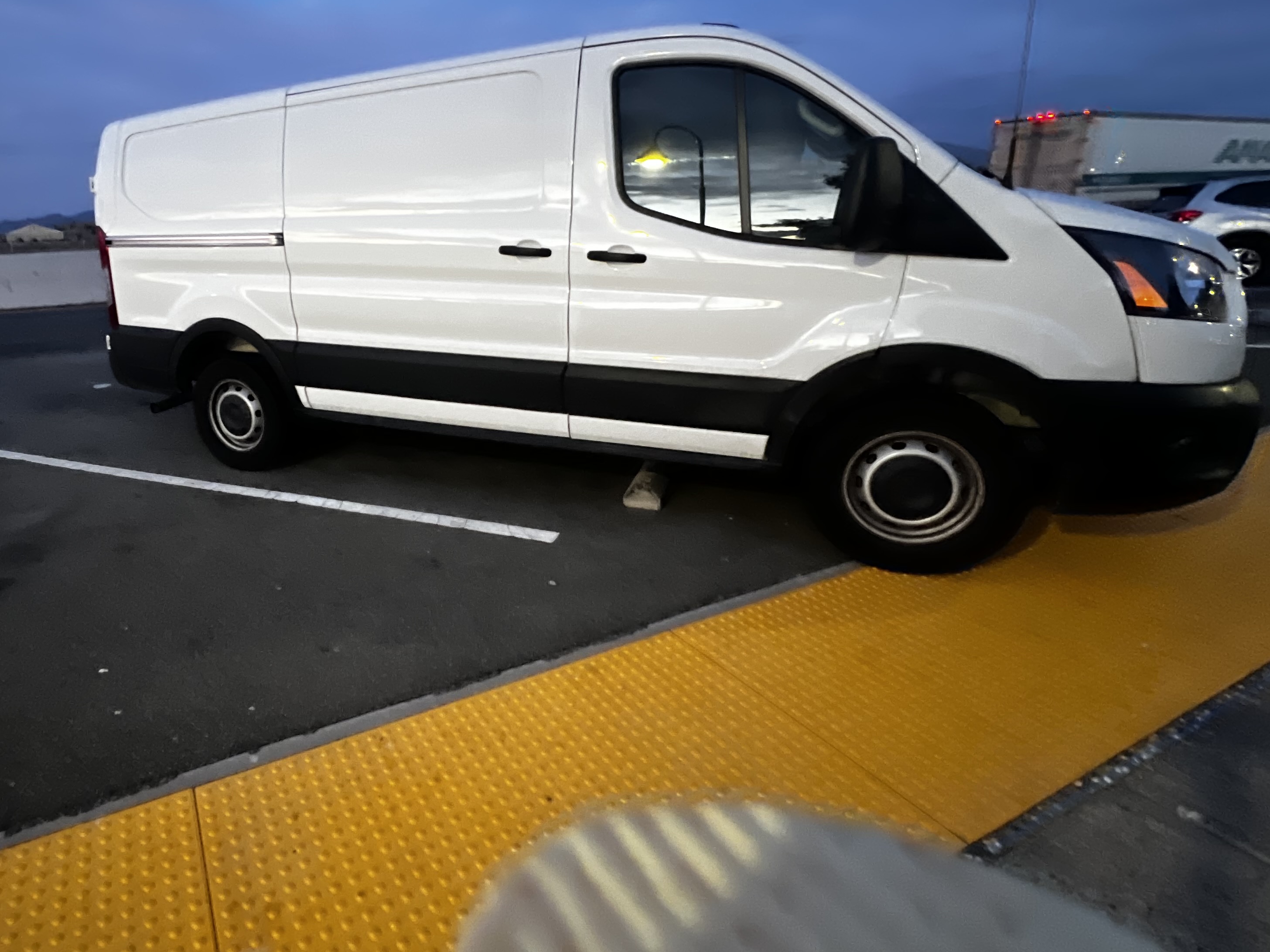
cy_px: 426
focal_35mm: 18
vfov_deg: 71.4
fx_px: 660
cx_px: 440
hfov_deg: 85.2
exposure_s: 1/60
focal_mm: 1.57
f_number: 1.8
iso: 800
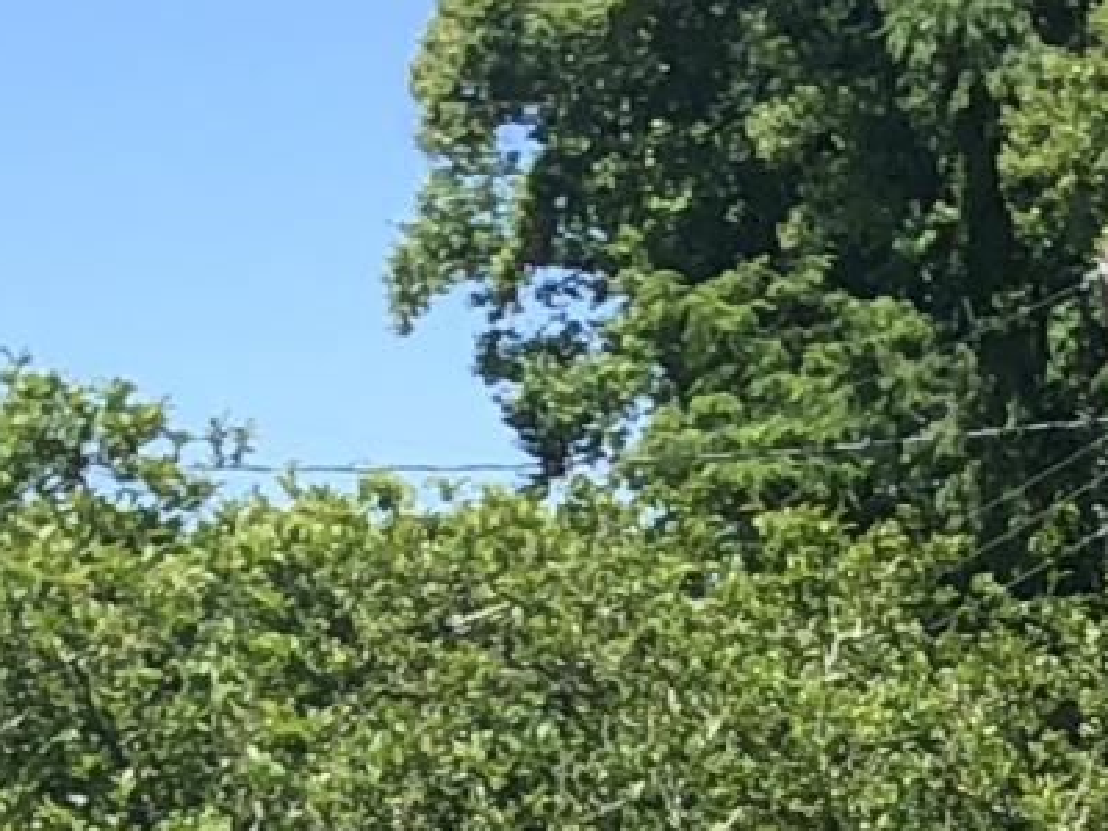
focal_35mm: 210
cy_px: 2848
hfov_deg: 9.2
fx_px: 6722
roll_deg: +4.5
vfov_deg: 6.3
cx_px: 1524
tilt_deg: -17.1
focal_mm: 3.99
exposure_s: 1/1000
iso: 20
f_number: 1.8
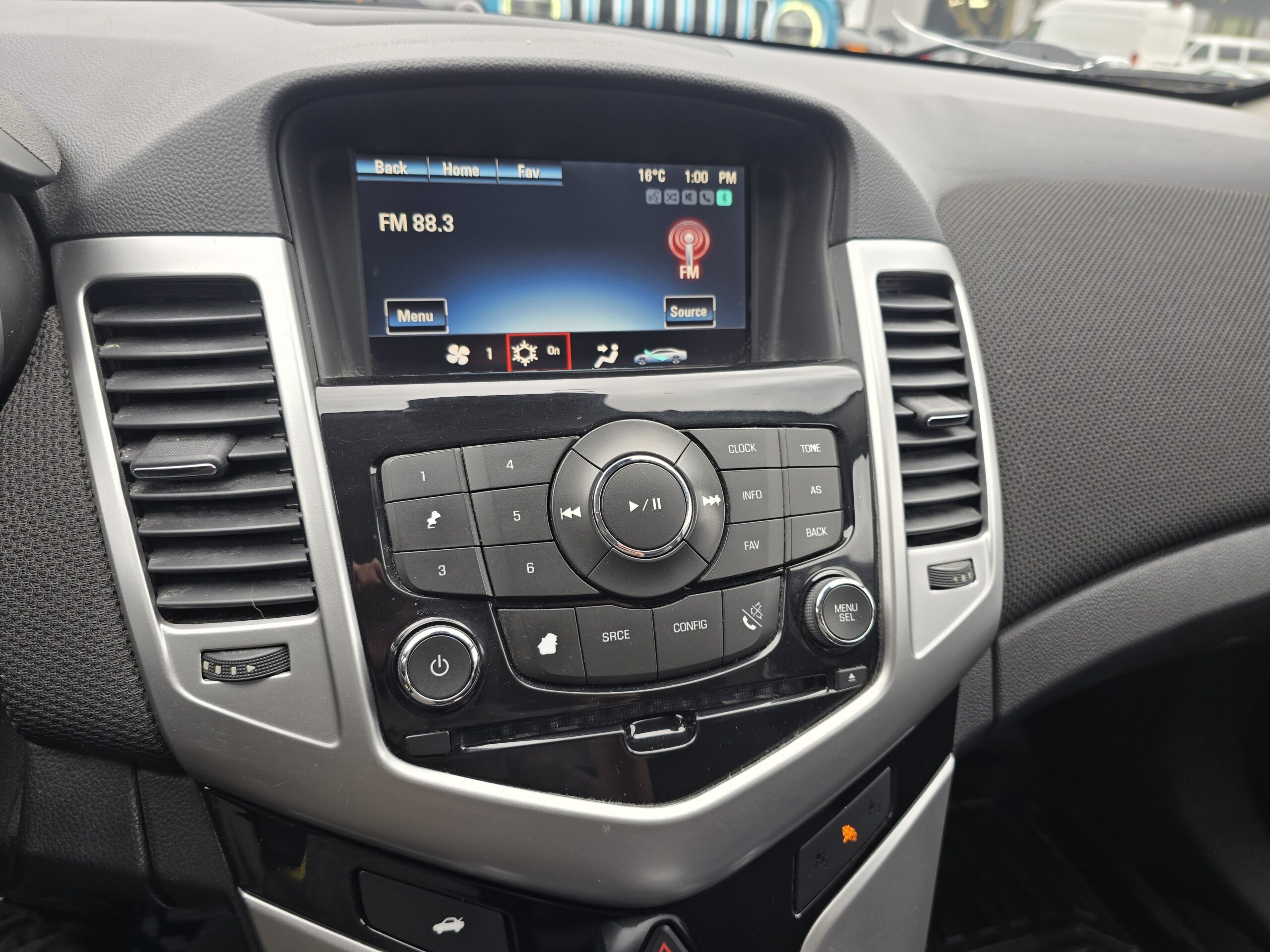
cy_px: 476
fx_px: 844
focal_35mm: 23
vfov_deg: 58.9
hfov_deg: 73.9
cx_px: 635
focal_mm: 6.3
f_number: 1.7
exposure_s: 1/180
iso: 40
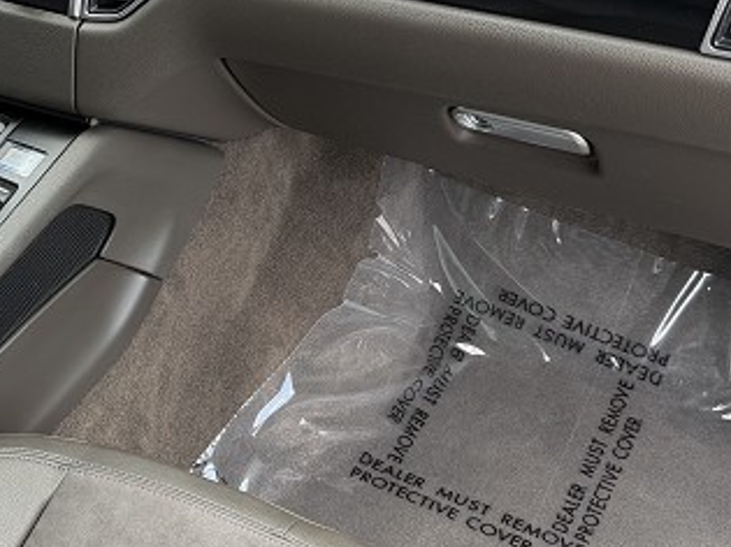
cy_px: 178
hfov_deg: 31.1
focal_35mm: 61
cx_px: 172
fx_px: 1288
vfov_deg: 23.9
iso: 80
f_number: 1.78
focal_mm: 6.76
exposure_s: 1/172
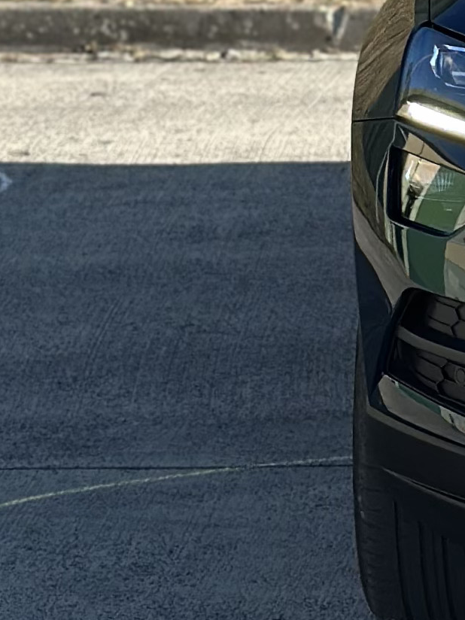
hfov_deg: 6.1
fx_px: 4209
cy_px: -299
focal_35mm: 235
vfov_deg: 8.3
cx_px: 1072
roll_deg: -1.9
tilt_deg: -4.2
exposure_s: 1/1453
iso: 80
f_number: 1.78
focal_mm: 6.86
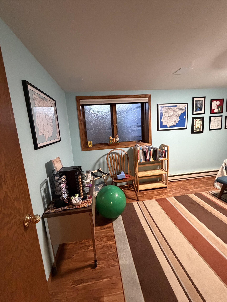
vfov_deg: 102.1
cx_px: 114
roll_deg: +3.8
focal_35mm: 14
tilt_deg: -9.1
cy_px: 151
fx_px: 122
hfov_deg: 85.7
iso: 800
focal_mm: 2.22
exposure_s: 1/60
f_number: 2.2
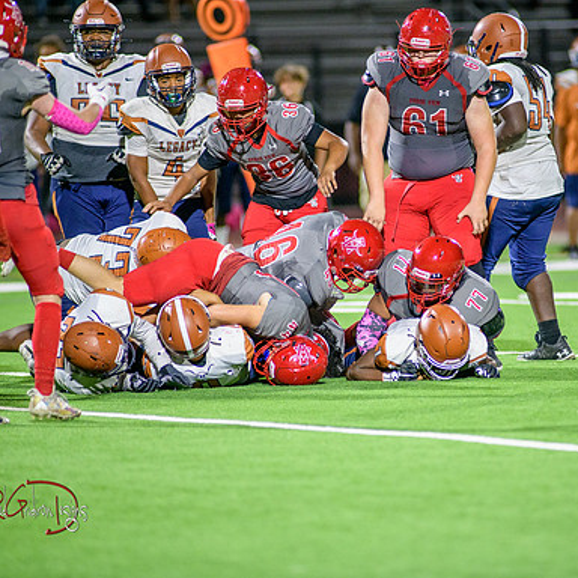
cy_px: 290
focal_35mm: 385
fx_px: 7273
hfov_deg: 4.6
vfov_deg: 4.6
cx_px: 375
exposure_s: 1/500
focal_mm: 300
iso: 2000
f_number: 2.8
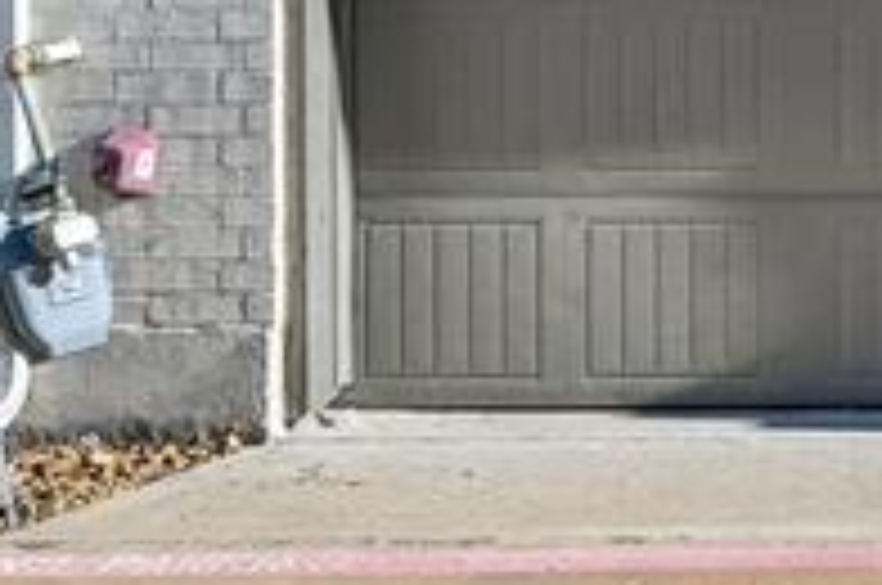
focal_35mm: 98
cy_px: -86
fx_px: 2397
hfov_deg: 18.8
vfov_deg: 13.6
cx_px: 1260
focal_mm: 30
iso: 400
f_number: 8
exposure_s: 1/800
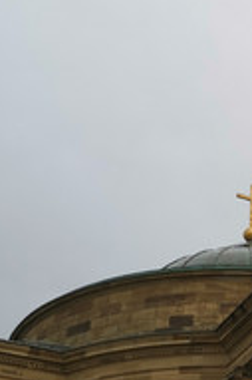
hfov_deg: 13.9
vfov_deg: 21.4
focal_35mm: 94
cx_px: 345
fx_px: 989
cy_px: 314
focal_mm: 5.58
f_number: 1.8
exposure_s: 1/527
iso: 50
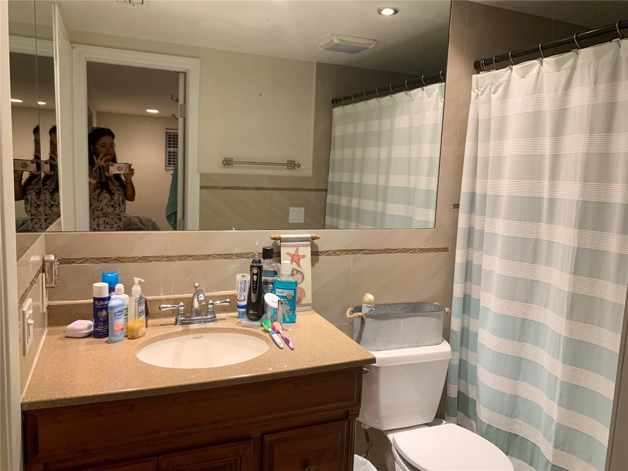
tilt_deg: -7.0
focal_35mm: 26
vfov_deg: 53.1
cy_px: 236
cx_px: 314
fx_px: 472
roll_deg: -2.7
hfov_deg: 67.3
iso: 250
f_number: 1.8
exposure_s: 1/60
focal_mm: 4.25
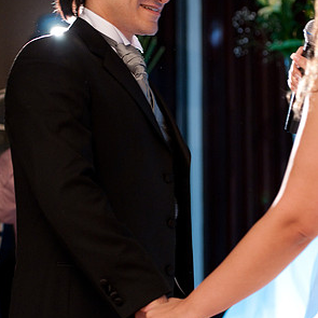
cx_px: 158
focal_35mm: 136
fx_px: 1413
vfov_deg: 12.8
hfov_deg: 12.8
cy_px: 116
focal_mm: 70
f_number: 2.8
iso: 500
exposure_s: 1/60
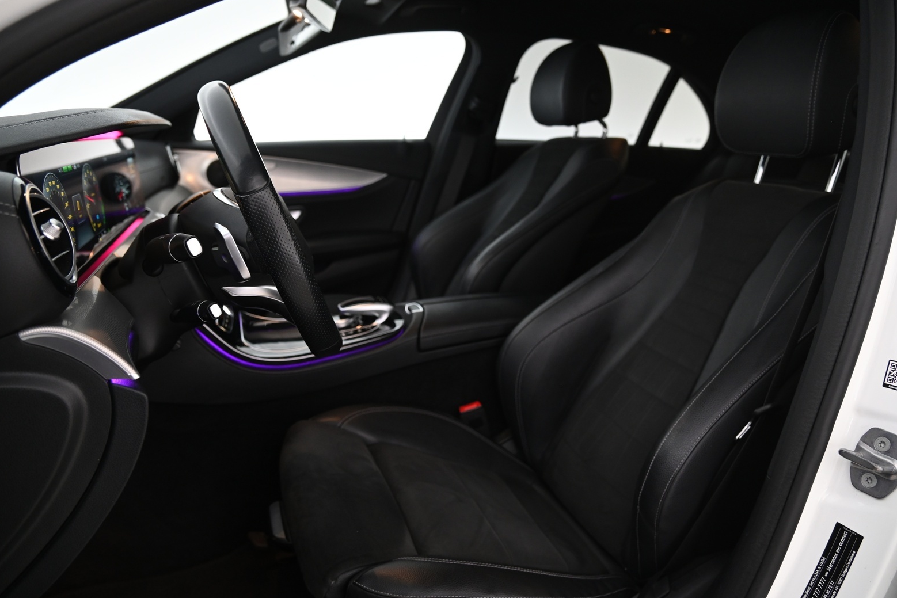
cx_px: 432
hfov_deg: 71.5
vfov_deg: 51.3
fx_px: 623
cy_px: 294
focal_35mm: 25
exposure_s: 1/30
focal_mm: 24
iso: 2000
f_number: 4.5
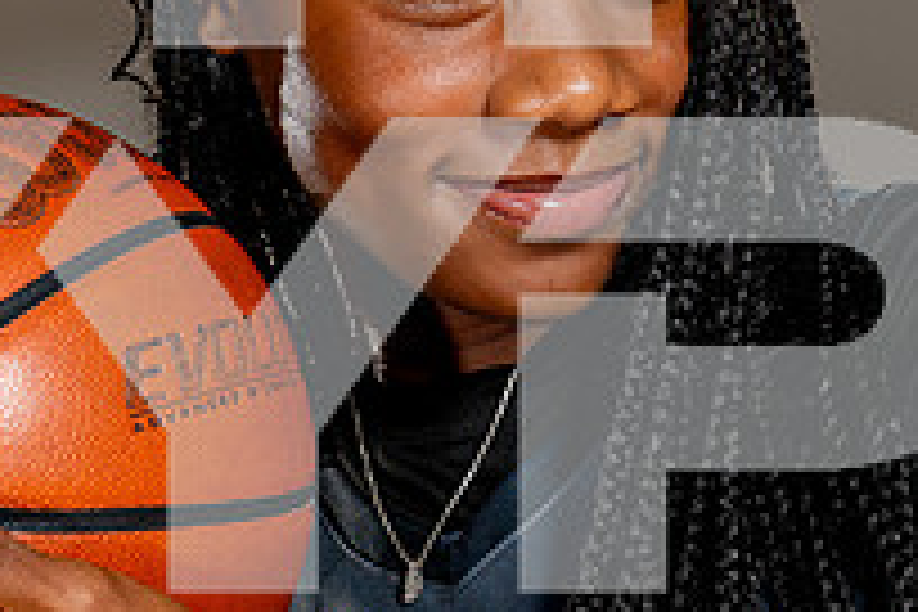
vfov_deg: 11.2
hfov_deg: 16.8
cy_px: 358
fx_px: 3111
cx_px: 432
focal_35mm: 122
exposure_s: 1/250
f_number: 5.6
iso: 200
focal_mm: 43
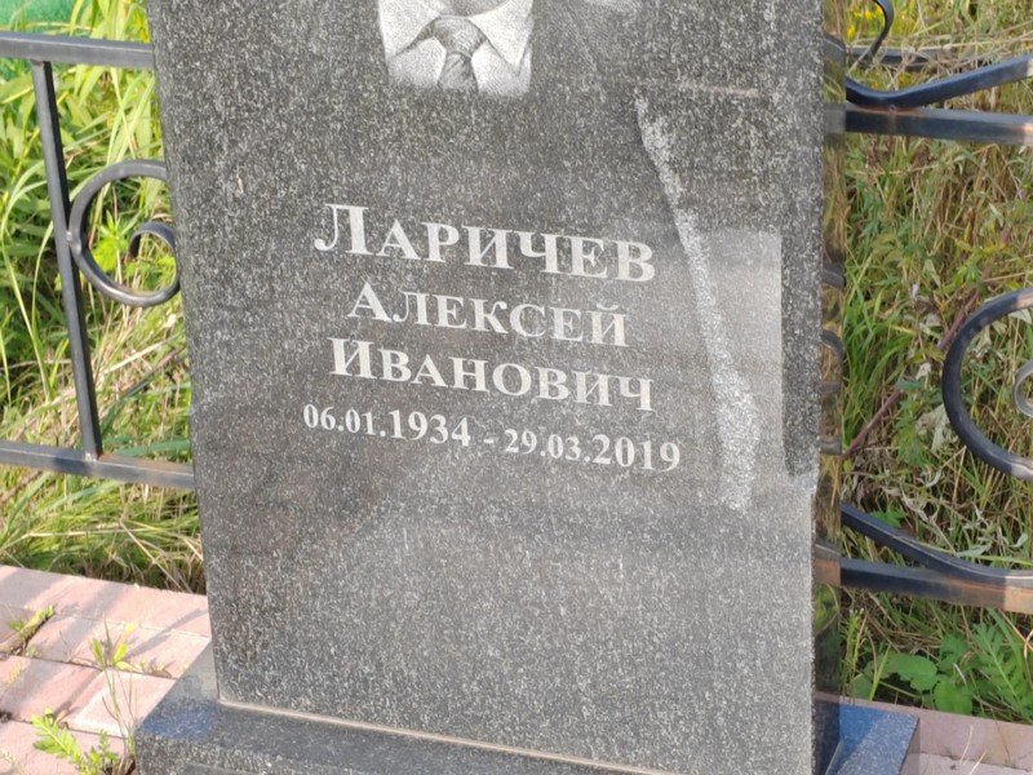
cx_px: 516
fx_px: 2566
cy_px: 388
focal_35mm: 86
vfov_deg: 17.2
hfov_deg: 22.8
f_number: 1.9
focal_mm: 5.52
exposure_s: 1/260
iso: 100
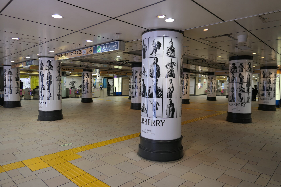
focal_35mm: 24
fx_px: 187
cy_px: 94
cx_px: 140
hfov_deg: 73.7
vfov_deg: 53.1
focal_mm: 8.8
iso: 125
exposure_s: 1/125
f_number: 1.6
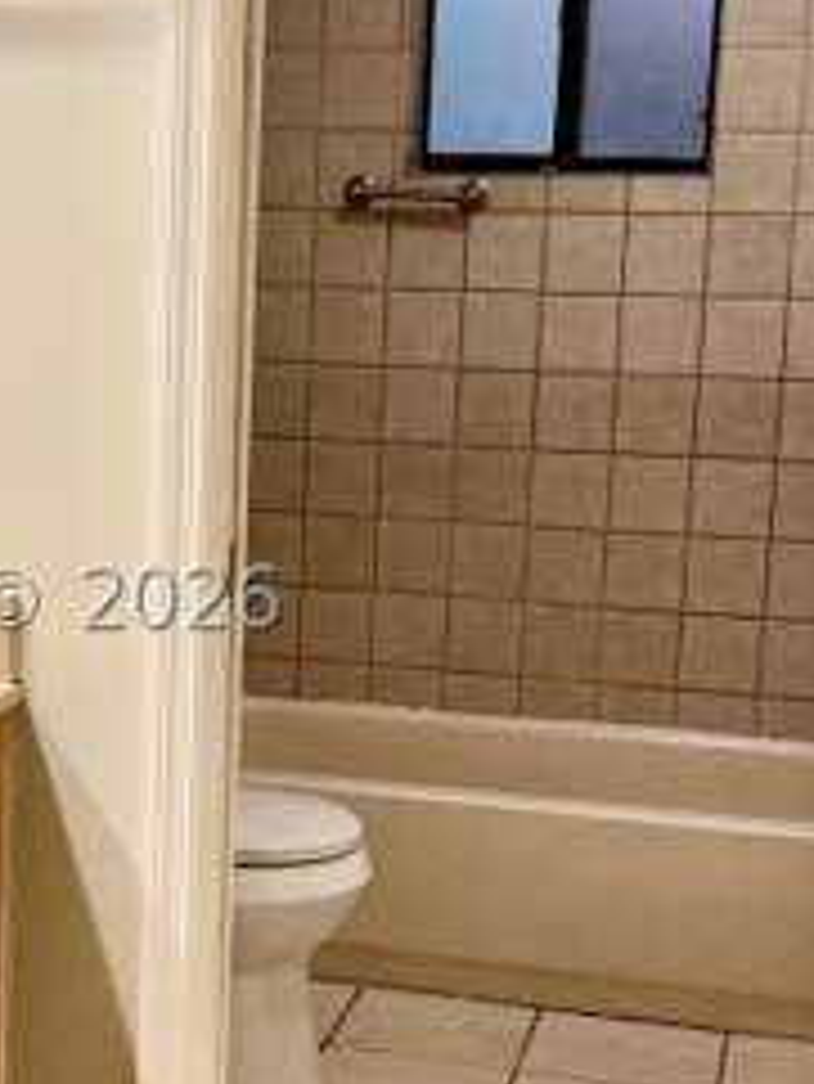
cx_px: 175
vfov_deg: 28.1
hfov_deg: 21.1
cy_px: 598
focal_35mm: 69
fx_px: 2161
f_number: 1.8
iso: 100
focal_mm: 4.25
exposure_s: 1/120
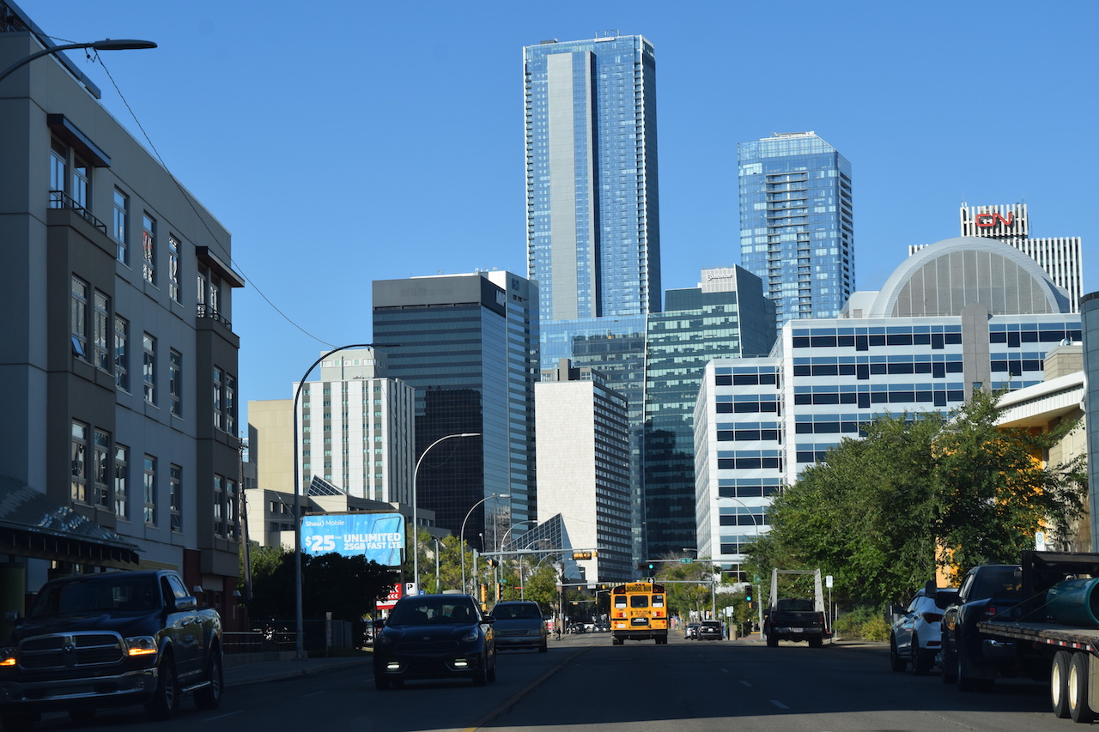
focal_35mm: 82
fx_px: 2518
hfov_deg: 24.6
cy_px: 366
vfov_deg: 16.5
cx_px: 550
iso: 200
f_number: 10
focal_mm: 55
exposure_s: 1/400
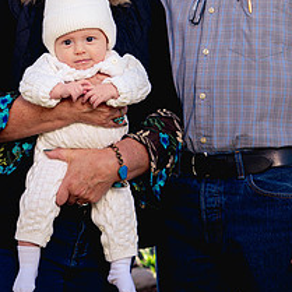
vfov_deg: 10.5
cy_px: 32
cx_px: 89
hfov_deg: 10.6
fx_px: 1575
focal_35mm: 165
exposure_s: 1/250
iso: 500
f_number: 8
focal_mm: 70
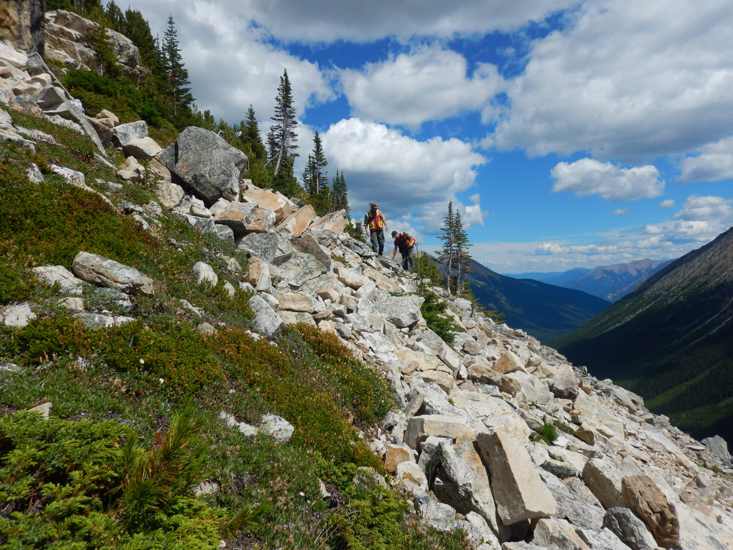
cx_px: 366
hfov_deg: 71.6
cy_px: 275
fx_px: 508
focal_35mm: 24
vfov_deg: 56.8
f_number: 8.2
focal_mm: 4.3
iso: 125
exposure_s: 1/500
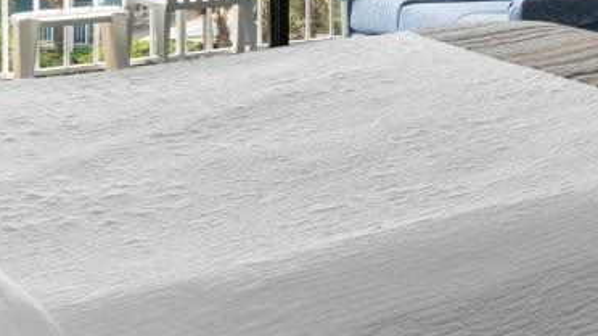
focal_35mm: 73
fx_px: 1157
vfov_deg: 15.3
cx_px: 1092
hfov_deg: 20.2
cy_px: -159
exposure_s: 1/15
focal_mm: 11
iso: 100
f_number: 4.8
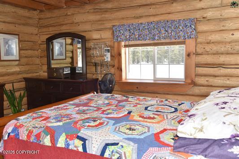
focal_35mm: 34
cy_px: 80
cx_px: 120
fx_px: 226
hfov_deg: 55.8
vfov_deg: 38.9
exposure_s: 1/125
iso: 280
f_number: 5.6
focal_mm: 34
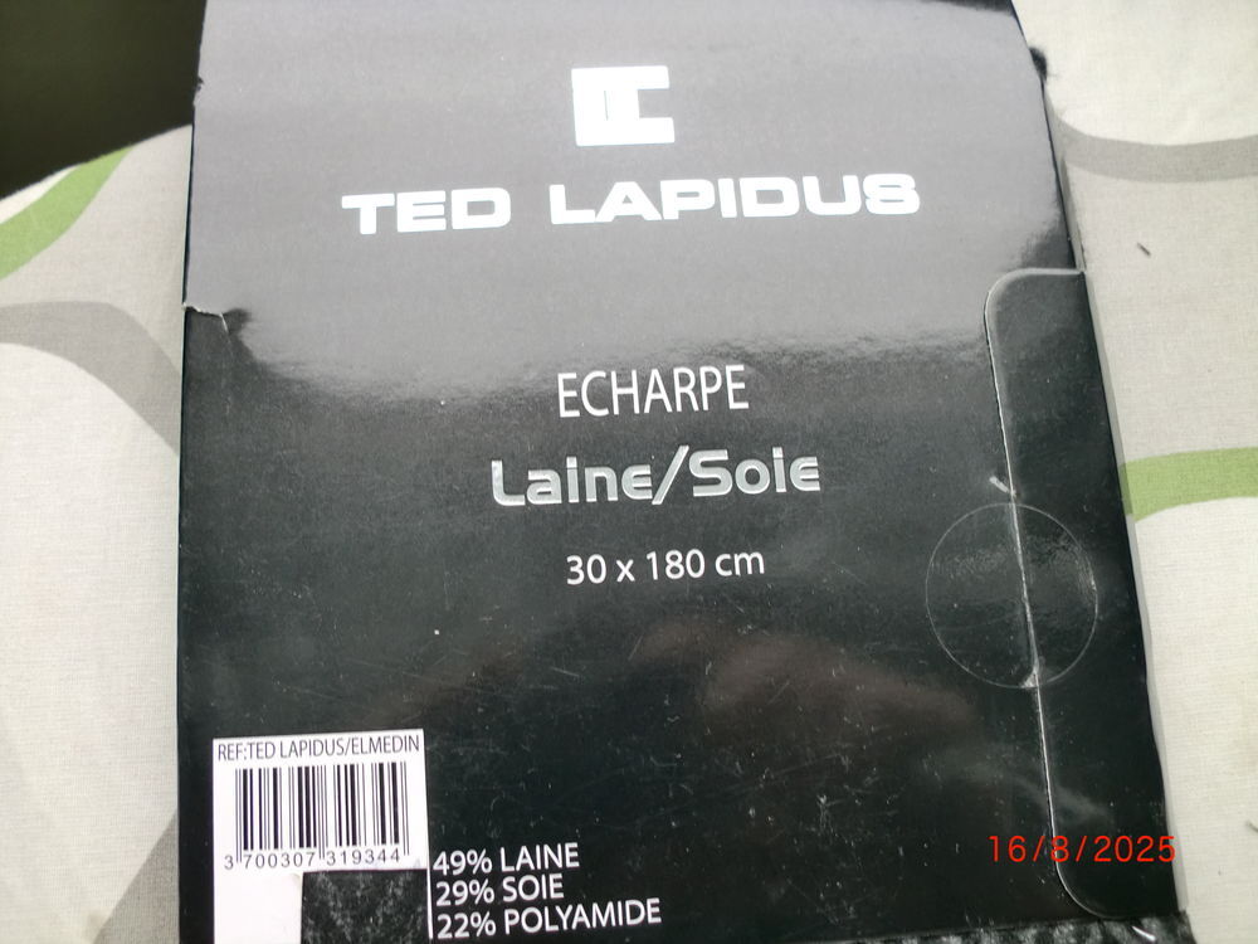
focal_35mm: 35
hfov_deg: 52.6
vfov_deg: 40.7
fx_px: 1272
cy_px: 472
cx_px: 629
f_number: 3.1
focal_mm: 6.3
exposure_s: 1/60
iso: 64
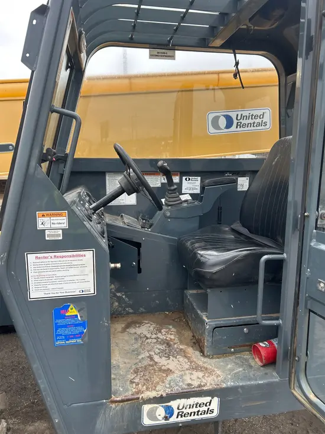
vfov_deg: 67.3
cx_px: 162
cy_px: 217
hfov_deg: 53.1
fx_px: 325
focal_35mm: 26
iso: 50
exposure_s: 1/121
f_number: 1.5
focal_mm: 5.7
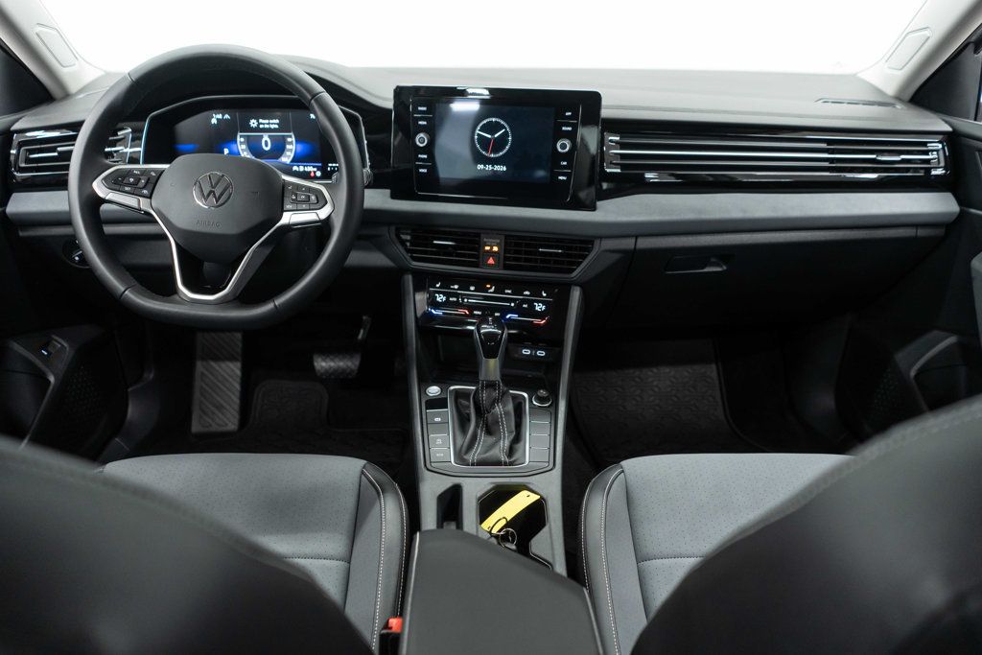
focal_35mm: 28
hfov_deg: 65.5
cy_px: 328
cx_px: 491
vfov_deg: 46.4
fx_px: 764
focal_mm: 28
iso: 1250
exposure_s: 1/50
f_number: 3.2
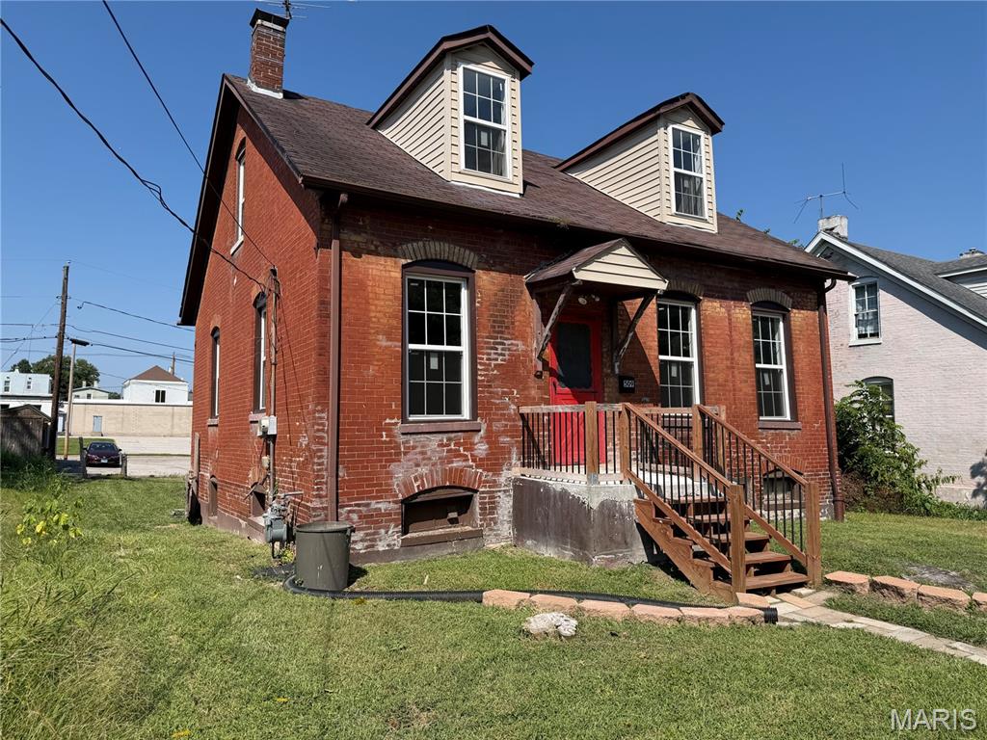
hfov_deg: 71.6
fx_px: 684
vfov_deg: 56.8
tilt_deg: +5.1
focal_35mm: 24
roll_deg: -0.5
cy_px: 370
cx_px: 494
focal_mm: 6.76
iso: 80
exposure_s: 1/5319
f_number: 1.78
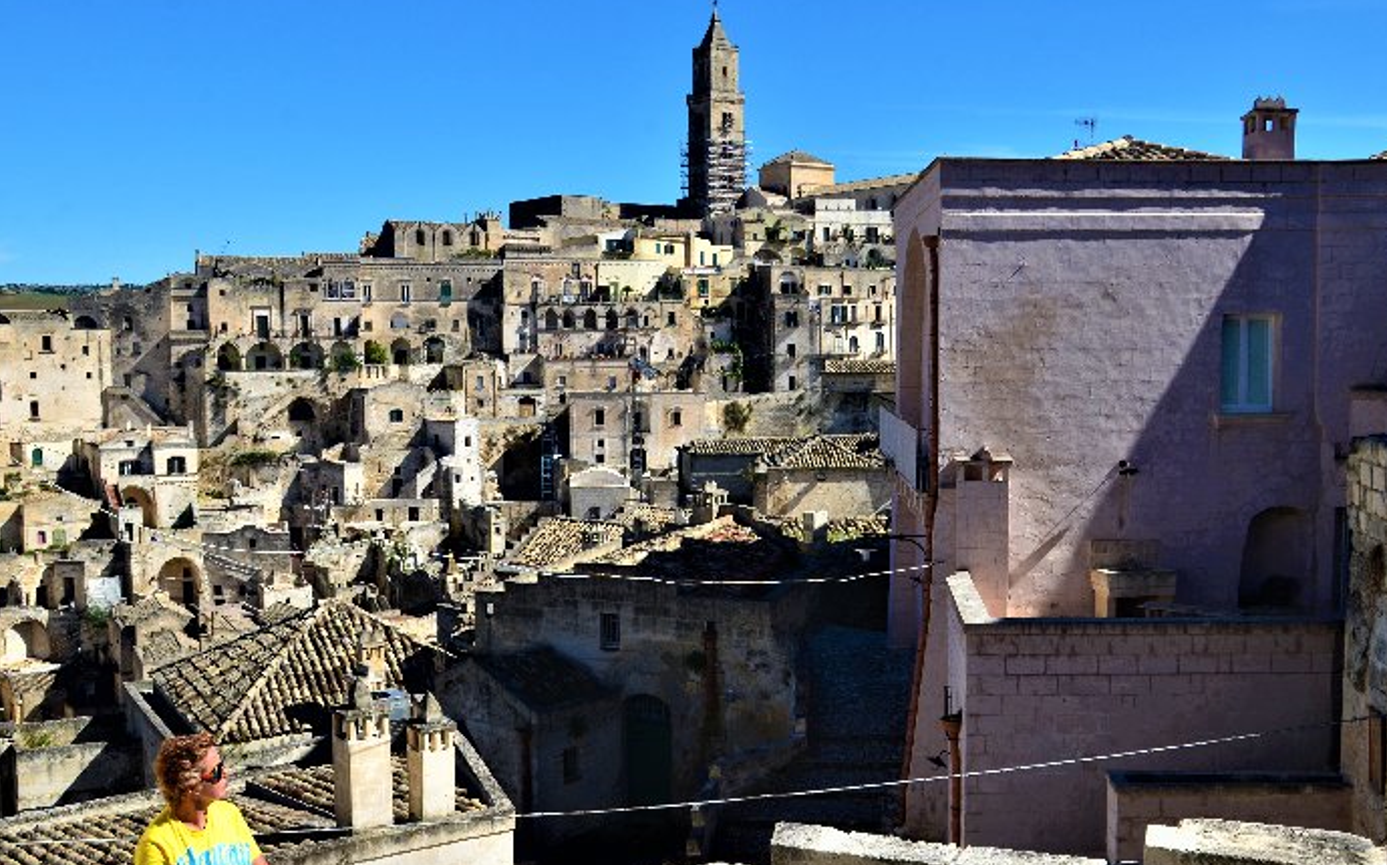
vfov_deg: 32.7
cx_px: 692
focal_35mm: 39
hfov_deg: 50.4
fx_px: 1474
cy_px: 443
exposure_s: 1/125
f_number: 11
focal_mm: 22
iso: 200
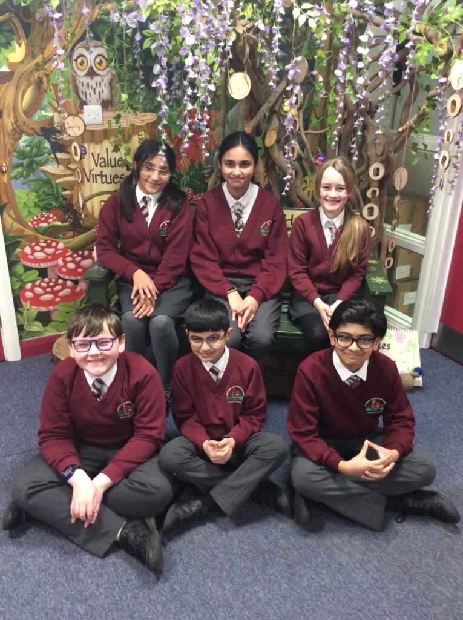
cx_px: 232
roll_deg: -1.0
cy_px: 310
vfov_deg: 56.9
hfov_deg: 44.1
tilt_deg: -23.8
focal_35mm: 32
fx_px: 572
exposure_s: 1/25
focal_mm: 3.3
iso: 200
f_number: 2.4
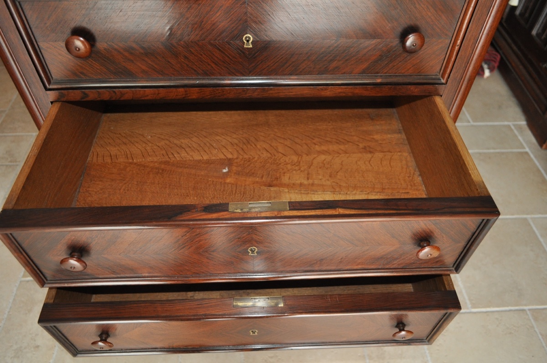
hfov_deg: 67.4
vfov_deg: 47.8
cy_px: 182
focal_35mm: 27
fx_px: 410
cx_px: 274
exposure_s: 1/60
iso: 800
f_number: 3.5
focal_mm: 18
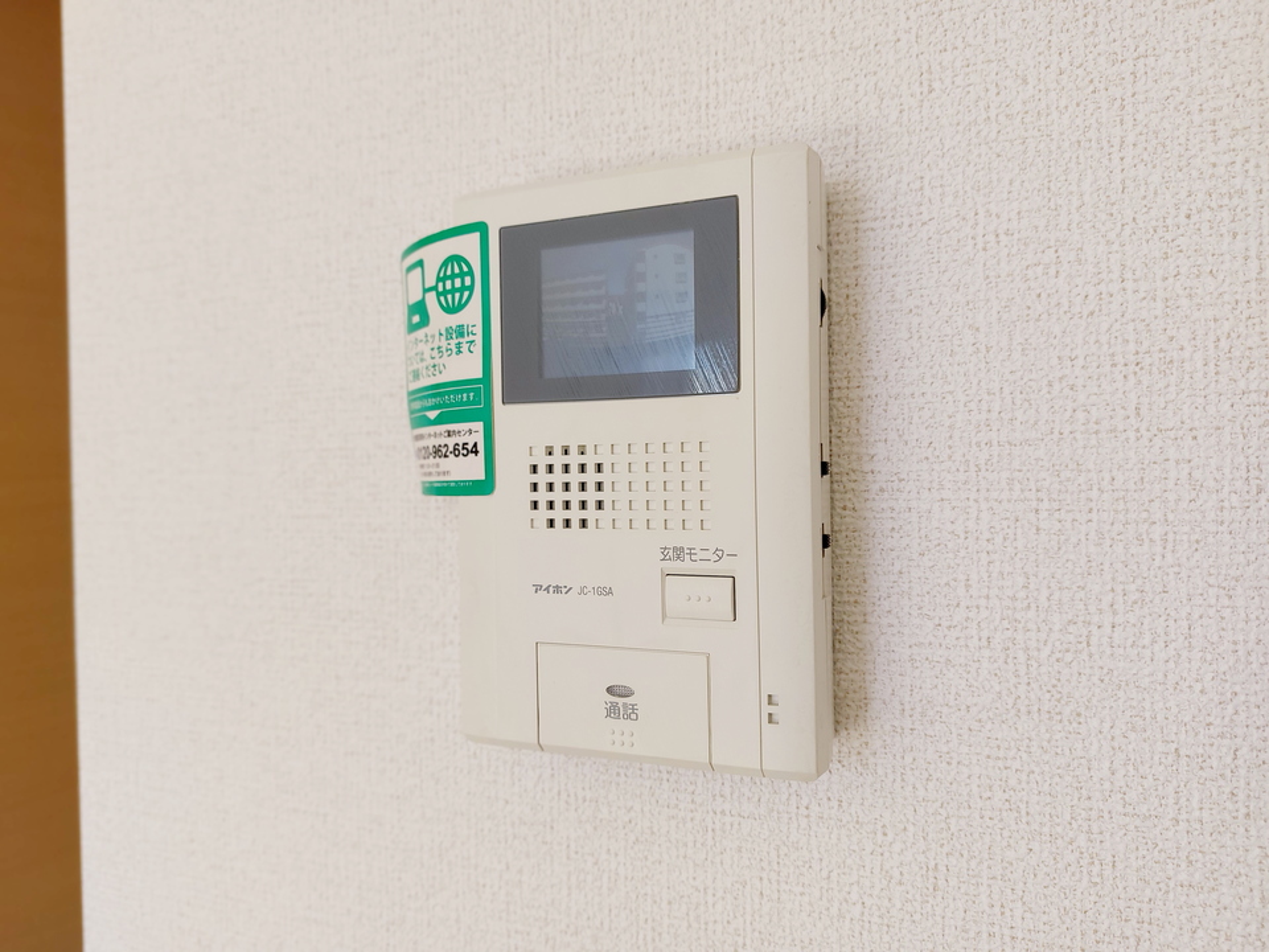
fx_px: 880
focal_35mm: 24
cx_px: 634
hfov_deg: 71.6
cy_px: 476
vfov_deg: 56.8
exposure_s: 1/120
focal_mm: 5.23
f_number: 1.8
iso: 32
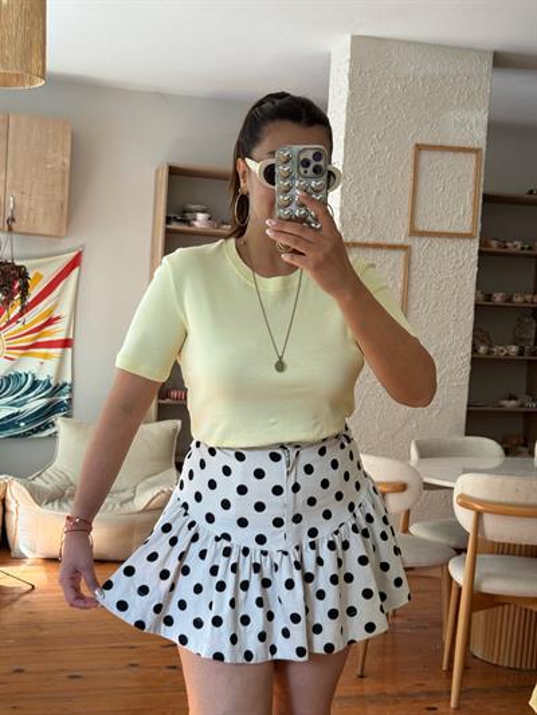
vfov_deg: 39.6
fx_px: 992
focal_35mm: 48
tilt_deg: -19.9
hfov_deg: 30.3
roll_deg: -2.7
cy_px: 358
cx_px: 268
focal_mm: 6.76
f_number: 1.78
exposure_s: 1/100
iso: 80
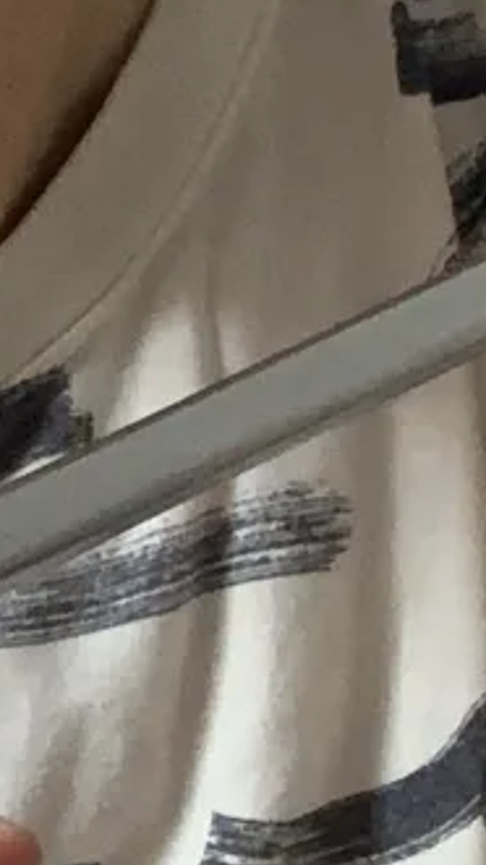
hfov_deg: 5.5
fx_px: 4952
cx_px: -486
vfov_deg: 10.0
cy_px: 562
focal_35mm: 216
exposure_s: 1/60
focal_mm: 2.87
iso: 160
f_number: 2.2
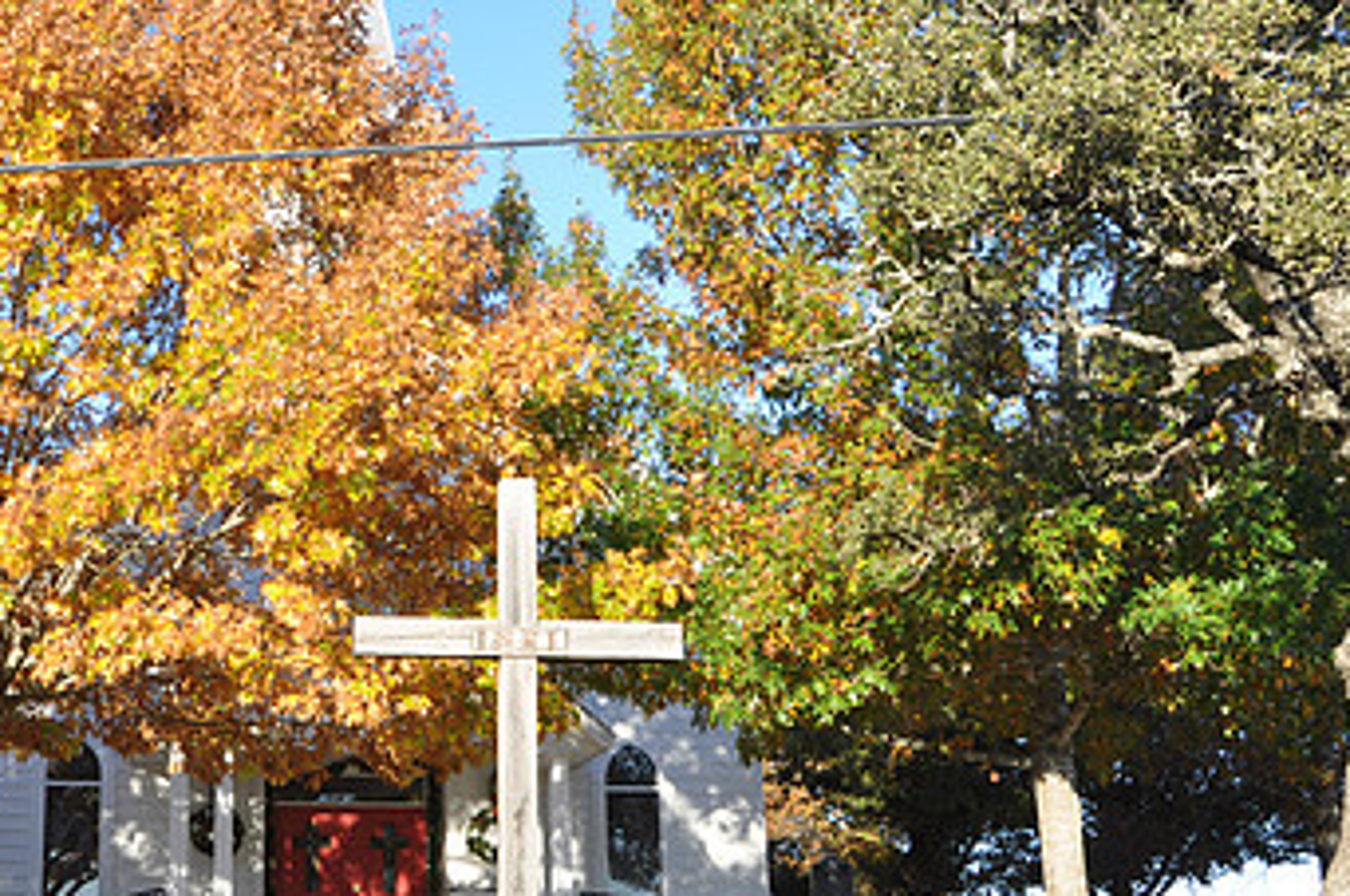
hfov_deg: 32.3
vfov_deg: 22.2
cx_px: 336
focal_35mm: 61
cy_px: 412
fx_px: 2284
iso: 200
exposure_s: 1/80
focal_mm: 24
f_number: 9
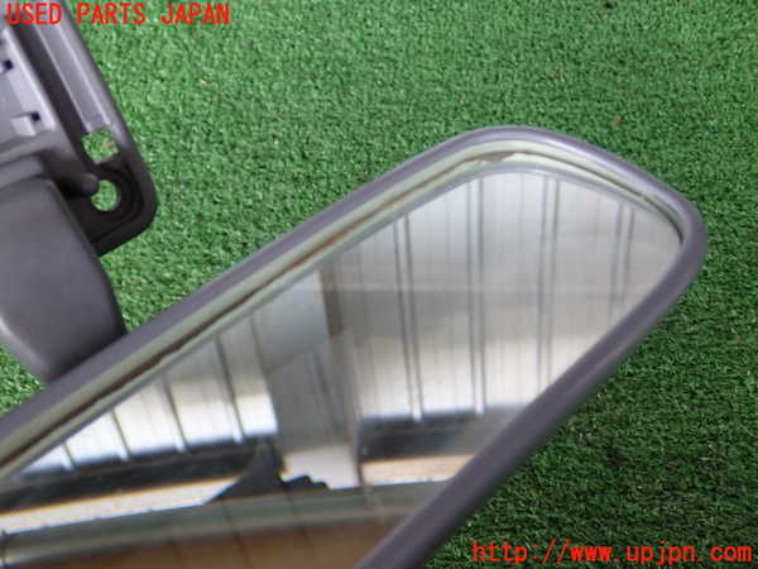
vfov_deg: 35.1
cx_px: 379
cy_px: 284
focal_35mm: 41
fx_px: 898
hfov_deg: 45.8
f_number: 2.8
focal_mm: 7.31
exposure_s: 1/40
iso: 200
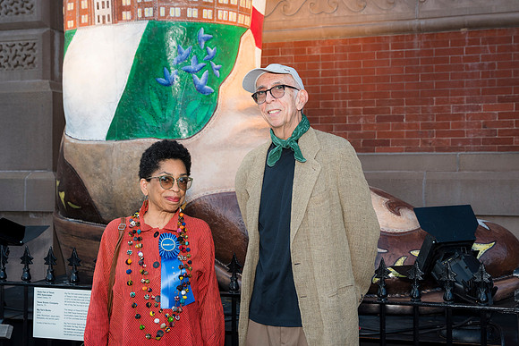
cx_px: 262
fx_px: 810
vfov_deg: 24.1
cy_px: 166
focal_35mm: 56
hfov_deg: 35.5
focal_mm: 52
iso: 640
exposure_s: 1/200
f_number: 5.6
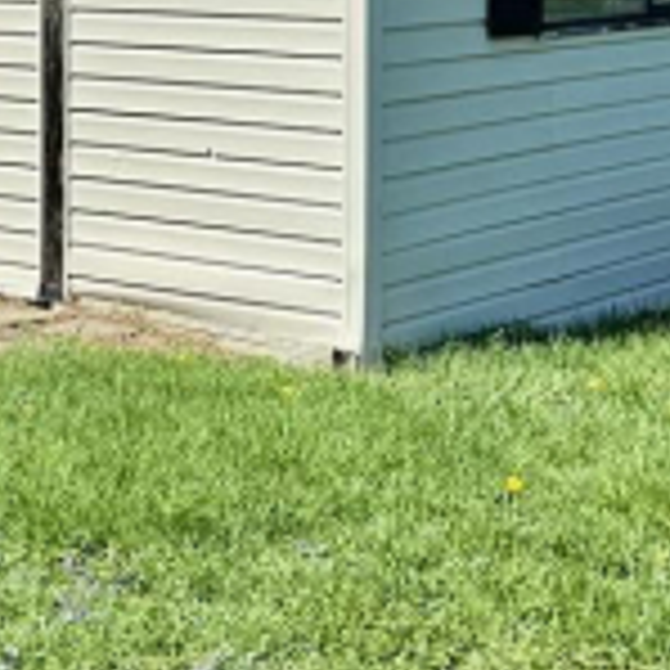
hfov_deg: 17.9
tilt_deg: -1.4
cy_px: -58
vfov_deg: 17.7
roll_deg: +0.9
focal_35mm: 95
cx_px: 7
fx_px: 2080
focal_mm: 6.76
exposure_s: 1/2801
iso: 100
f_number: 1.78
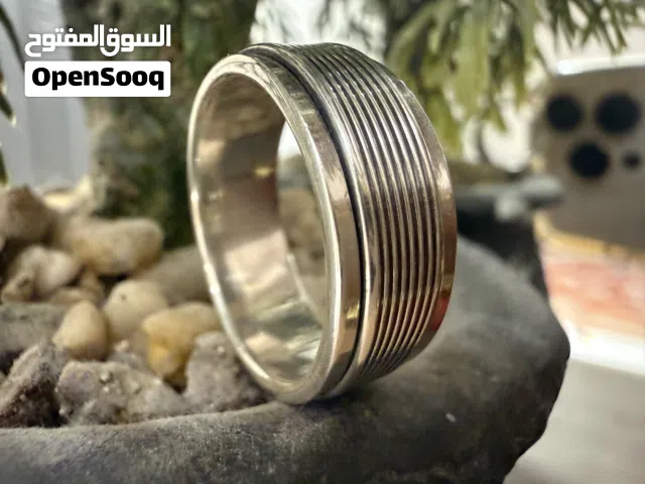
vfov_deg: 56.8
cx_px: 322
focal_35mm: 24
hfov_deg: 71.6
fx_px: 447
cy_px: 242
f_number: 2.2
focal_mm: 2.22
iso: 800
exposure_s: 1/50
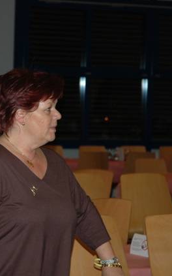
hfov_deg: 8.1
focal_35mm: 162
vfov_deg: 12.9
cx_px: 39
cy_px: 138
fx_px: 1216
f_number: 4.5
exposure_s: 1/60
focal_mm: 70
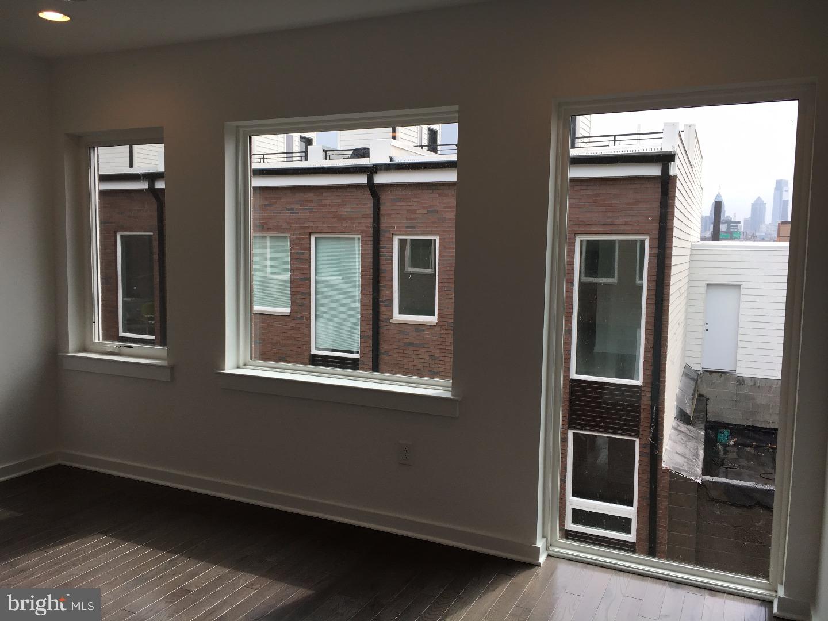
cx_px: 414
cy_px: 310
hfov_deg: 61.7
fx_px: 694
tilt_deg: -4.6
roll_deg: -0.9
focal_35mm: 29
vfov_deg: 48.2
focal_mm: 4.15
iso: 25
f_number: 2.2
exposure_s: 1/229
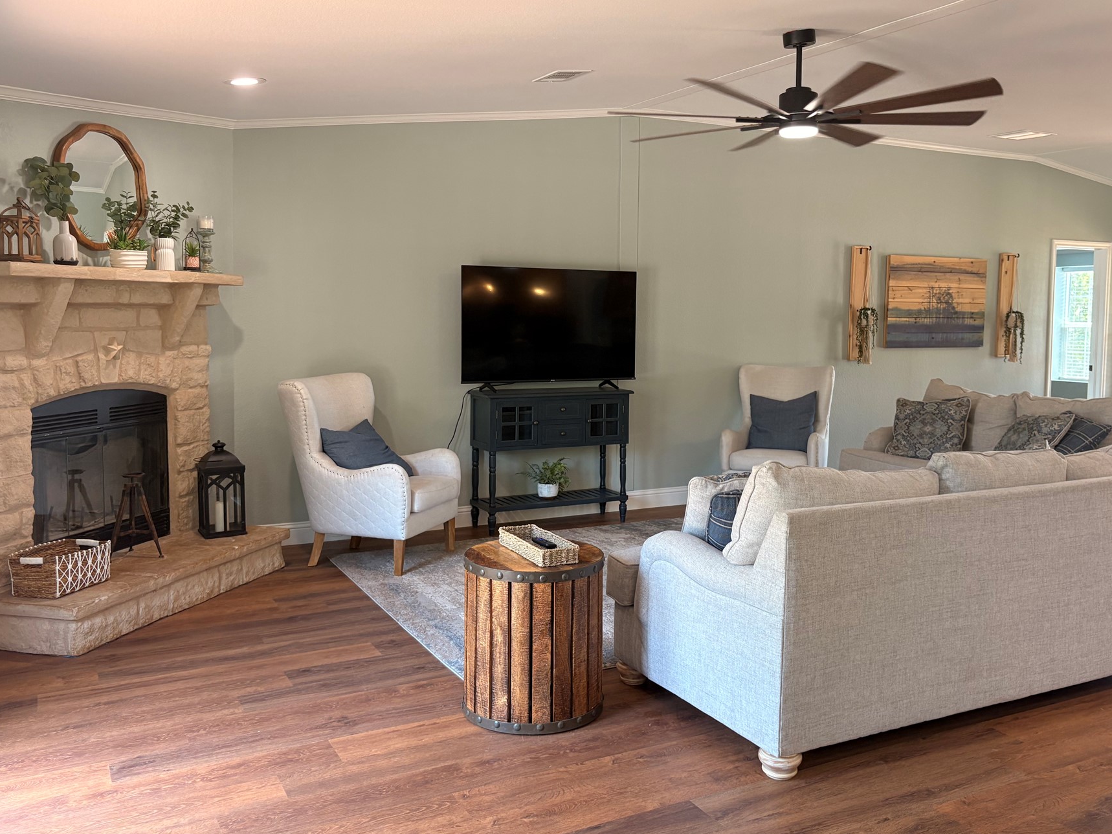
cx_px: 588
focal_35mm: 31
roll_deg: -0.3
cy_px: 373
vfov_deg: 45.4
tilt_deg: -3.9
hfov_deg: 58.3
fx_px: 996
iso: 125
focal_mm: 5.96
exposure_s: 1/120
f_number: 1.6
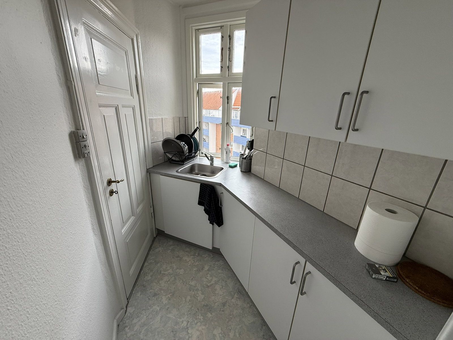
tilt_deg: -19.7
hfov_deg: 102.1
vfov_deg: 85.7
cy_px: 170
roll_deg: -2.1
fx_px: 183
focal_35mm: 14
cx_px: 226
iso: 80
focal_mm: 2.22
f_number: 2.2
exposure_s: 1/99
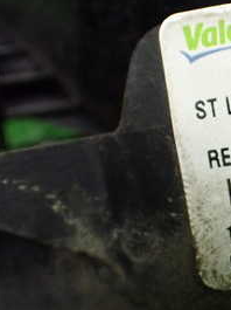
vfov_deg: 21.1
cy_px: 154
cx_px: 290
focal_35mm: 93
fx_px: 829
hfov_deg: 15.2
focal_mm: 7.31
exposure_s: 1/100
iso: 800
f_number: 2.8
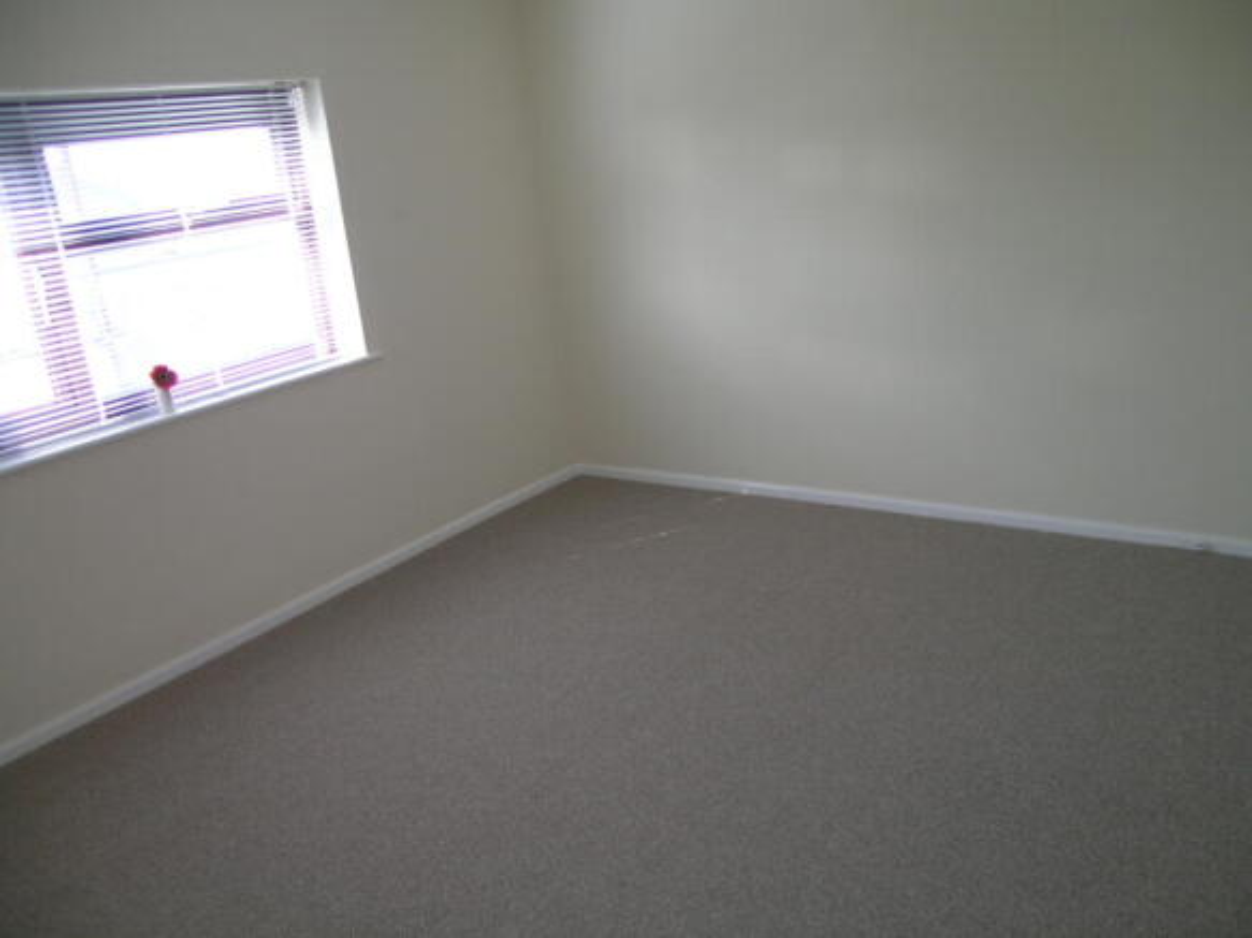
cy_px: 469
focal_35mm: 28
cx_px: 626
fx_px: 1013
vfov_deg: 49.7
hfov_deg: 63.5
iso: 50
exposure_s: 1/49.2
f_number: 2.8
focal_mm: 5.8
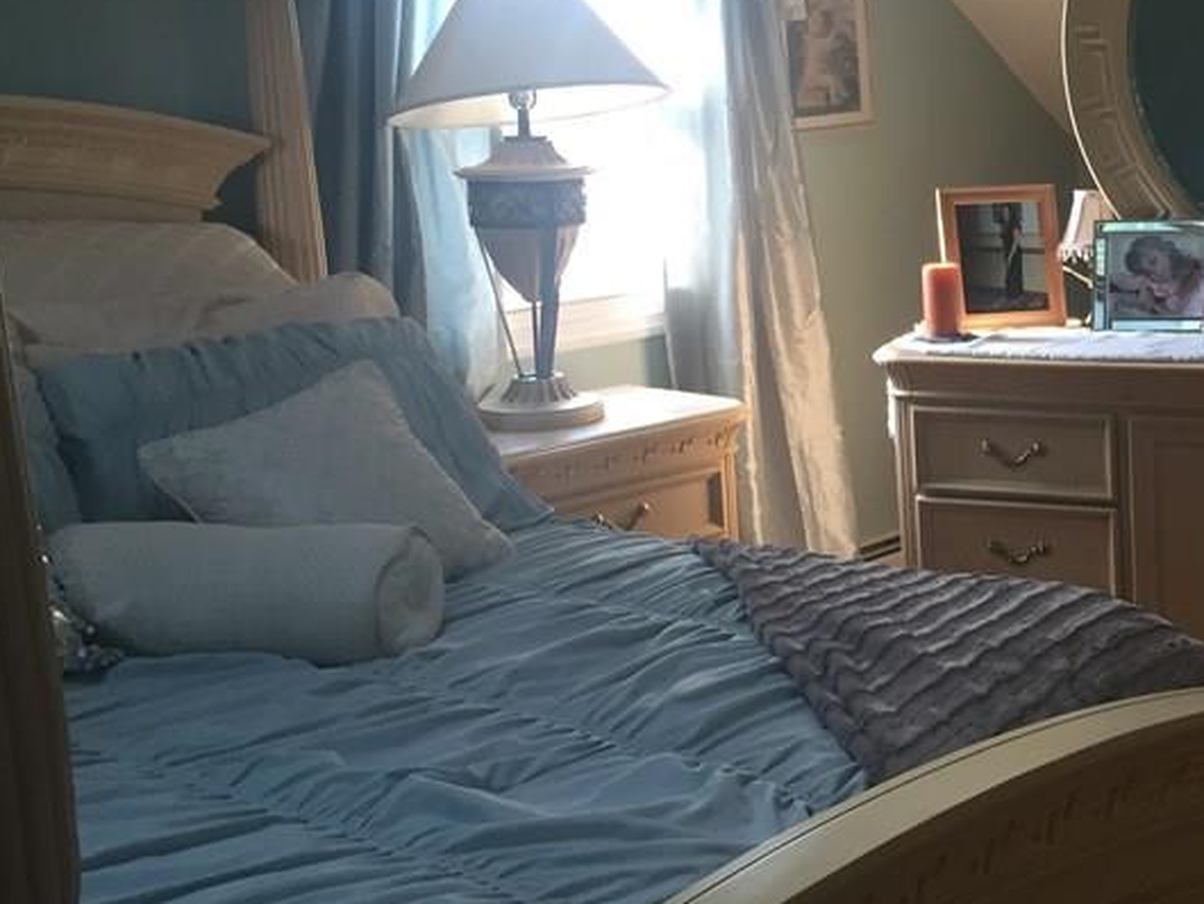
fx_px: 1949
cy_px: 384
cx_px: 1045
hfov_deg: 32.9
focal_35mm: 56
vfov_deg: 26.1
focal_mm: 4.15
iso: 32
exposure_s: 1/30
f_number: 2.2
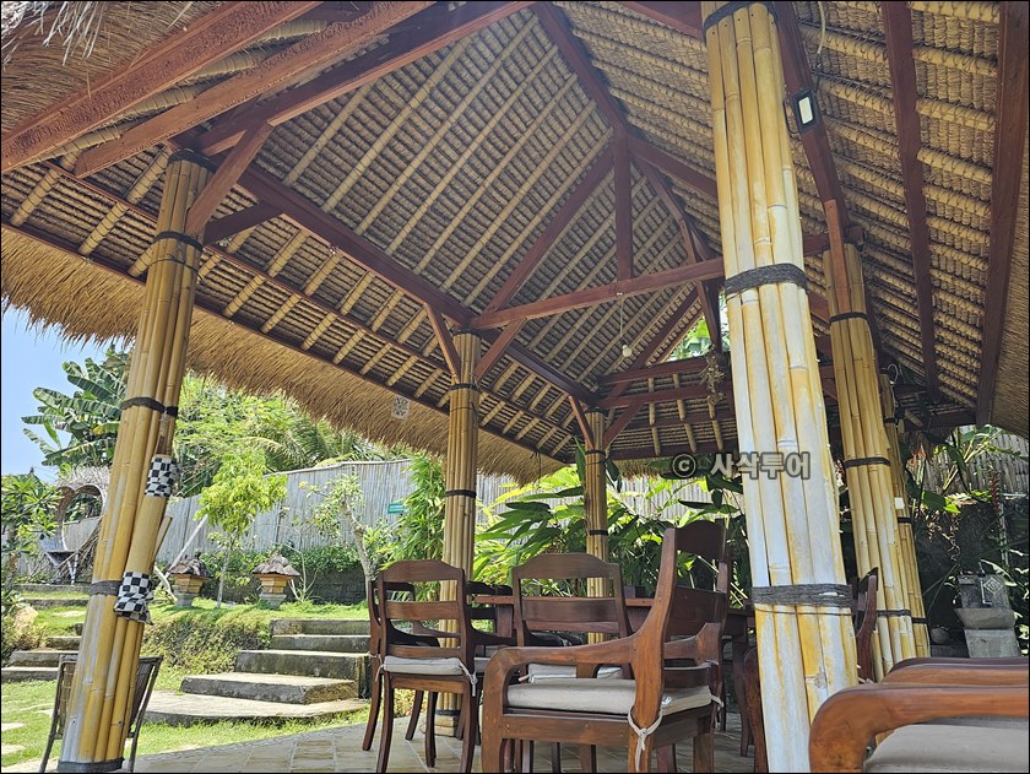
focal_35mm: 23
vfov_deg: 58.9
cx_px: 515
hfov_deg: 73.9
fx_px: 685
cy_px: 387
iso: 16
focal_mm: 6.3
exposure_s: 1/180
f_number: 1.7
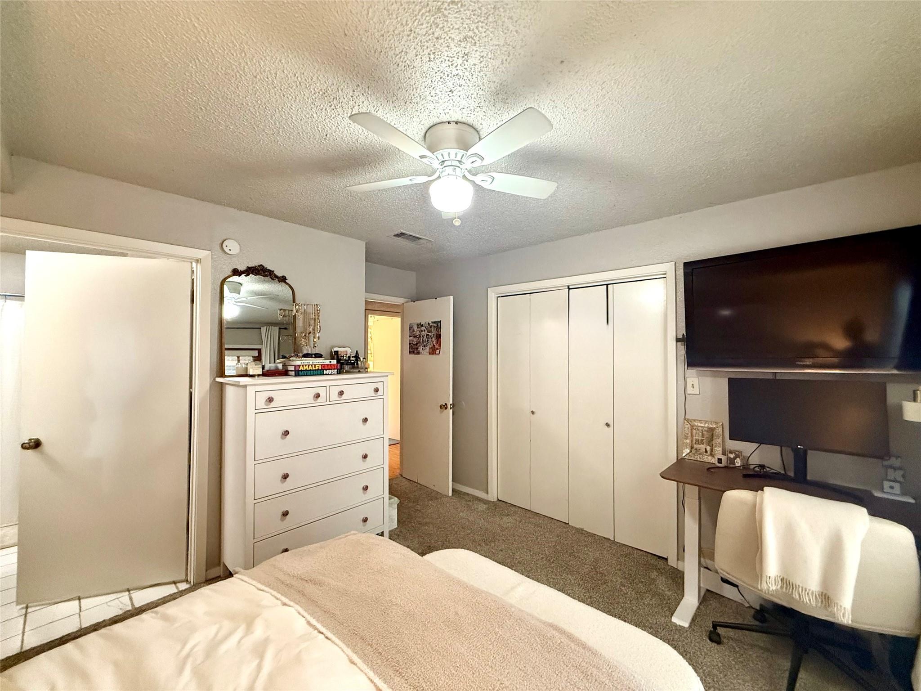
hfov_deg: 102.1
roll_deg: -0.2
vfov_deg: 85.7
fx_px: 372
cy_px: 346
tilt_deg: +1.9
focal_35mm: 14
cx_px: 460
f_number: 2.2
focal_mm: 2.22
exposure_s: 1/59
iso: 640
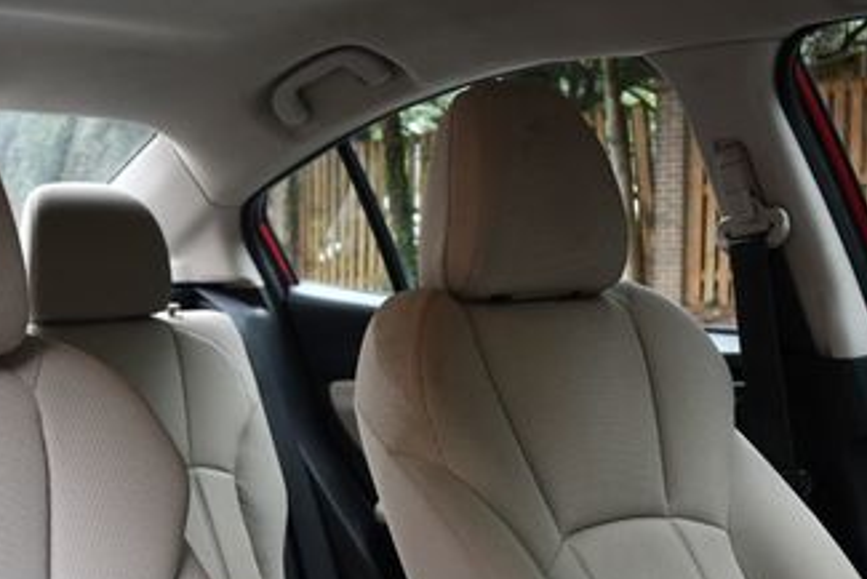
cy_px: 539
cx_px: 213
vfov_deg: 22.4
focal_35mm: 59
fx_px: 1421
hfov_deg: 33.2
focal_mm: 20
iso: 400
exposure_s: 1/250
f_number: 4
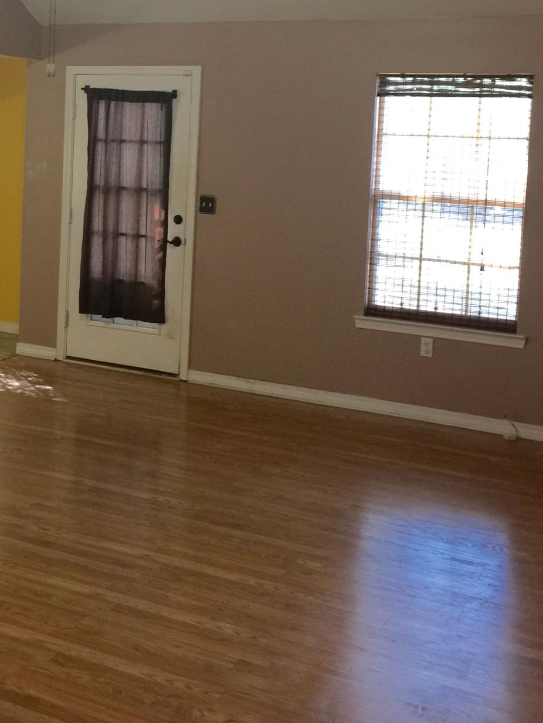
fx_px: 983
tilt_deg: -3.0
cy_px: 207
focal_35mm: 47
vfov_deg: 39.6
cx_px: 154
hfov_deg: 30.5
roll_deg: -2.2
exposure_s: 1/15
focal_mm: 4.15
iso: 64
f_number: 2.2
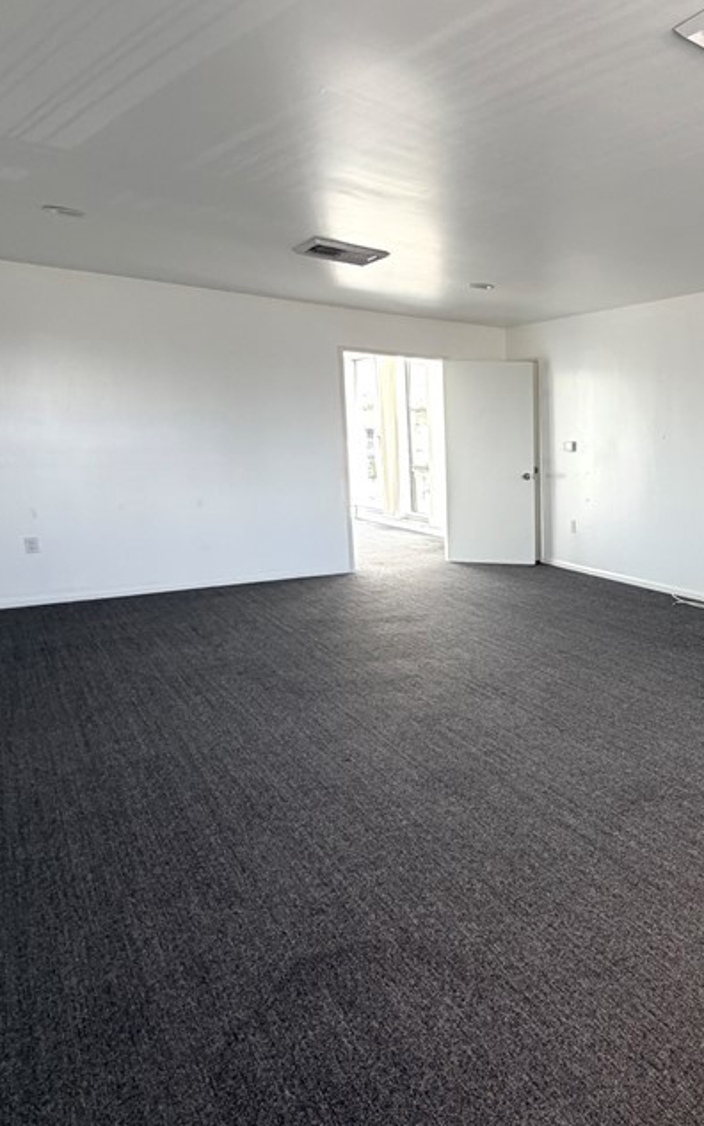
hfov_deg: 42.3
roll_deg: -0.4
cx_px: 741
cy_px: 539
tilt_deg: -6.4
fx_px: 736
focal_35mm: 24
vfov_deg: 74.7
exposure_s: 1/121
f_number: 2.2
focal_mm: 2.22
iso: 160
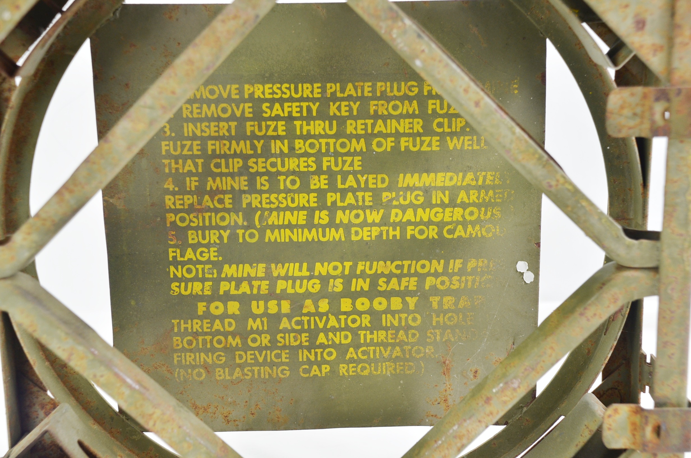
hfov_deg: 37.9
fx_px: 1006
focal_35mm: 52
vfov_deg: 25.6
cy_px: 229
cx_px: 346
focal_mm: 35
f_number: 4.5
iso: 400
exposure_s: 1/80
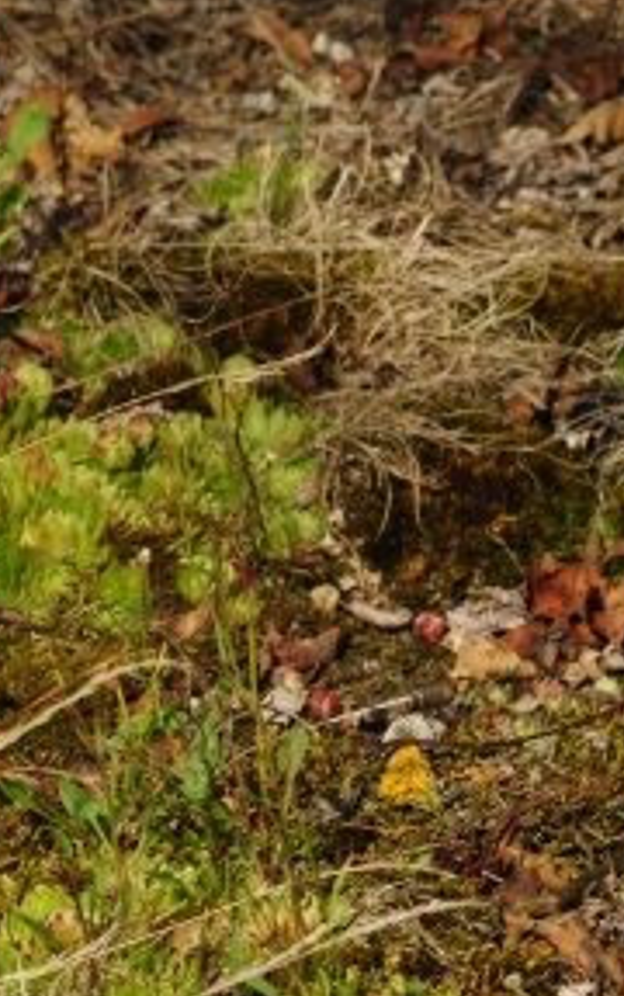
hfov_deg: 3.6
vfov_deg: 5.8
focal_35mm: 362
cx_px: 894
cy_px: 777
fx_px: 9837
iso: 100
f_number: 8
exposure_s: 1/200
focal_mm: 85
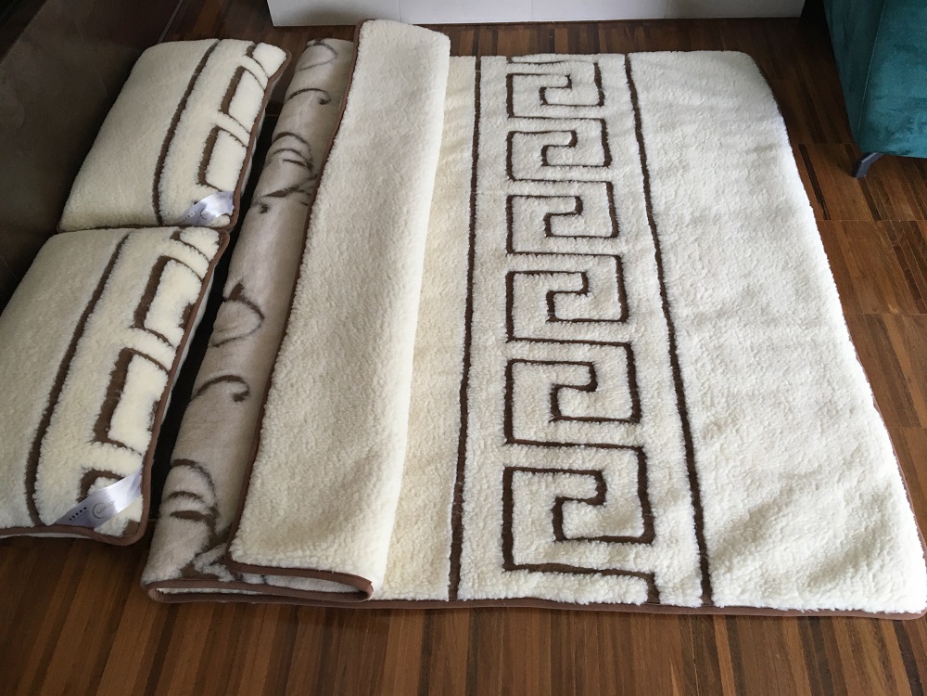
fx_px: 777
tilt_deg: -51.9
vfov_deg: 48.2
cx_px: 464
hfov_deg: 61.7
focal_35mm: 29
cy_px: 348
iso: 125
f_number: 2.2
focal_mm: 4.15
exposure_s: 1/33
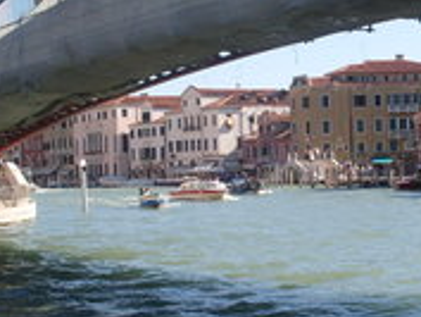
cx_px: 314
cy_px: 184
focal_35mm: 86
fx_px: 1047
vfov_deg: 17.2
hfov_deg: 22.5
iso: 80
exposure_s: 1/125
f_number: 8.4
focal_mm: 6.3
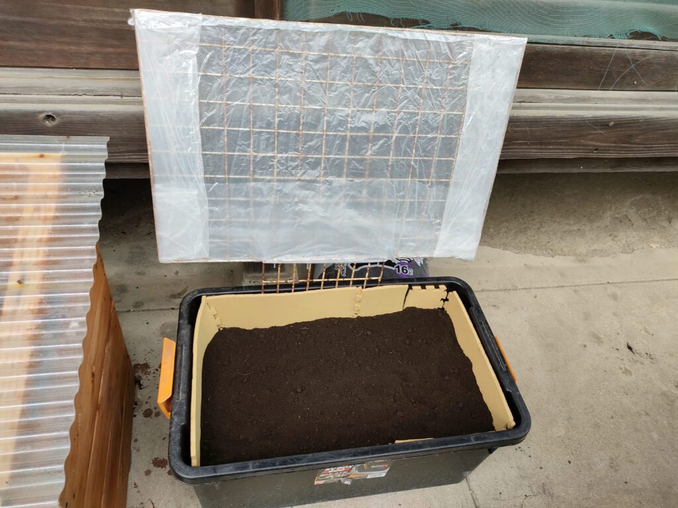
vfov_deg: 51.4
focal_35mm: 27
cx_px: 339
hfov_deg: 65.3
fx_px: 529
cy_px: 254
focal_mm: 4.73
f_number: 1.7
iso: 111
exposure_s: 1/50
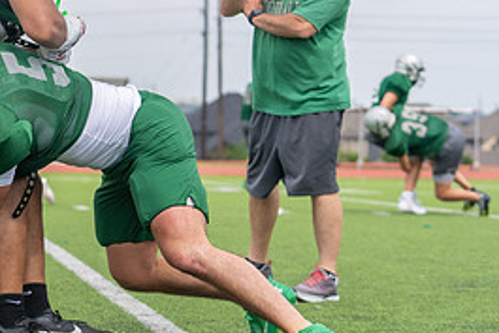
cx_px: 13
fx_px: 2122
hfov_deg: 13.3
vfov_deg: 9.0
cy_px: 103
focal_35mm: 153
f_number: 3.5
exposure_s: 1/1250
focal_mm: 70
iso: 160
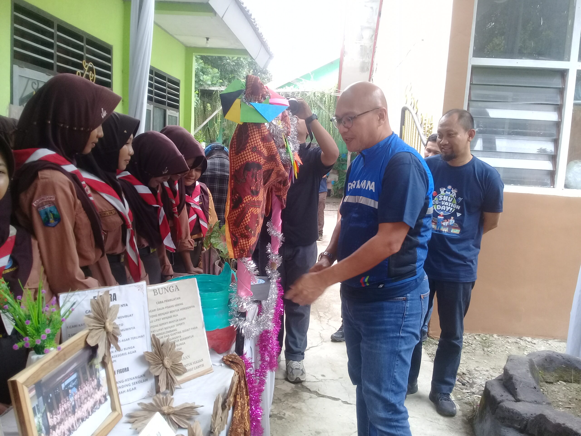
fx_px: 520
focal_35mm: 31
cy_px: 218
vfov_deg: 45.4
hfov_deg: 58.4
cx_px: 290
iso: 50
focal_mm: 3.3
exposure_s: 1/60
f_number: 2.2
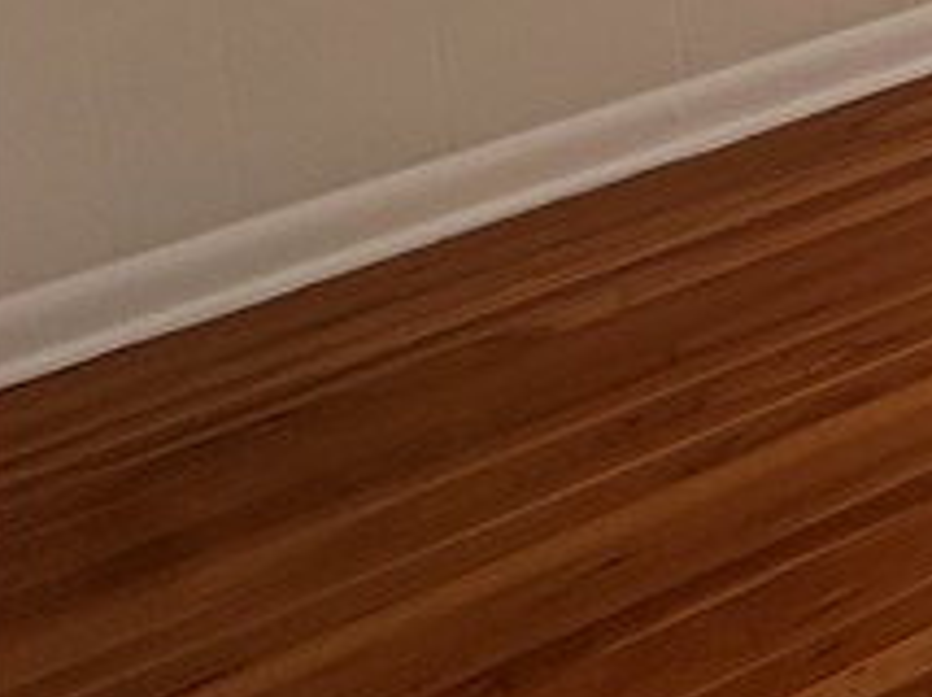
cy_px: -845
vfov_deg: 15.4
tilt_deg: -2.6
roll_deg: +3.9
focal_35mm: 67
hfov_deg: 15.5
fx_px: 1802
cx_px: 2204
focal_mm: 2.22
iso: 40
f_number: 2.2
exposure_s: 1/102
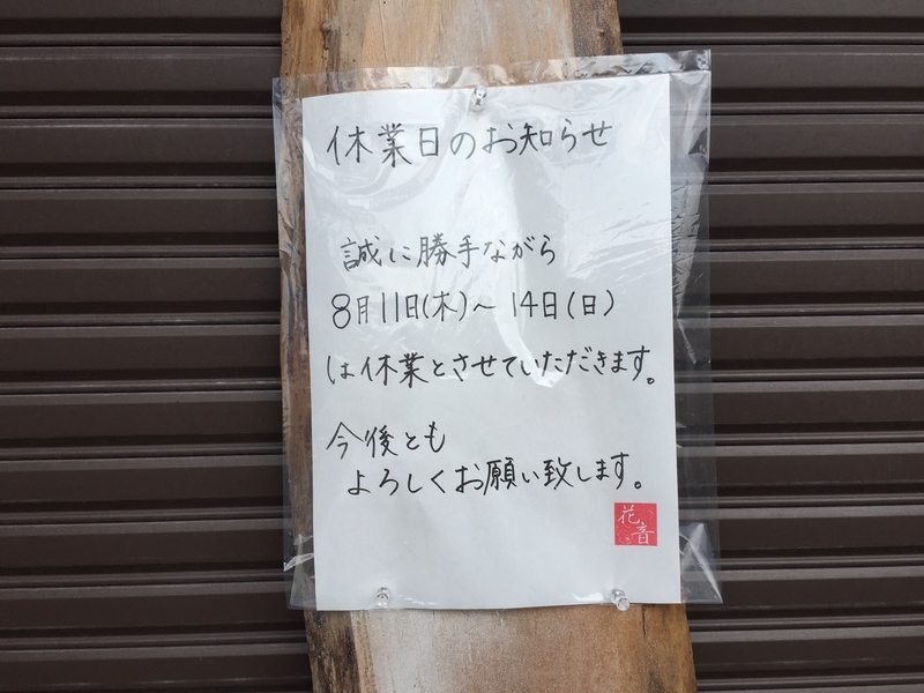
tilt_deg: -6.2
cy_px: 346
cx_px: 462
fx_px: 774
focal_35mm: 29
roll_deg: +0.5
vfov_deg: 48.2
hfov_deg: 61.7
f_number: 2.2
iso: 32
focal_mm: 4.15
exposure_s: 1/1980
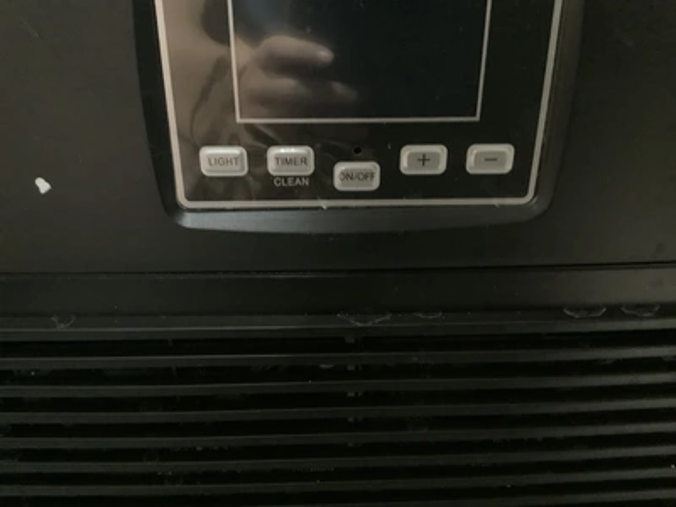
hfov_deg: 58.4
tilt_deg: -28.8
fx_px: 605
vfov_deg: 45.4
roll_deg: -0.1
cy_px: 254
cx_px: 338
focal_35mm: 31
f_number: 2.4
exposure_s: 1/15
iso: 800
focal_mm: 3.3
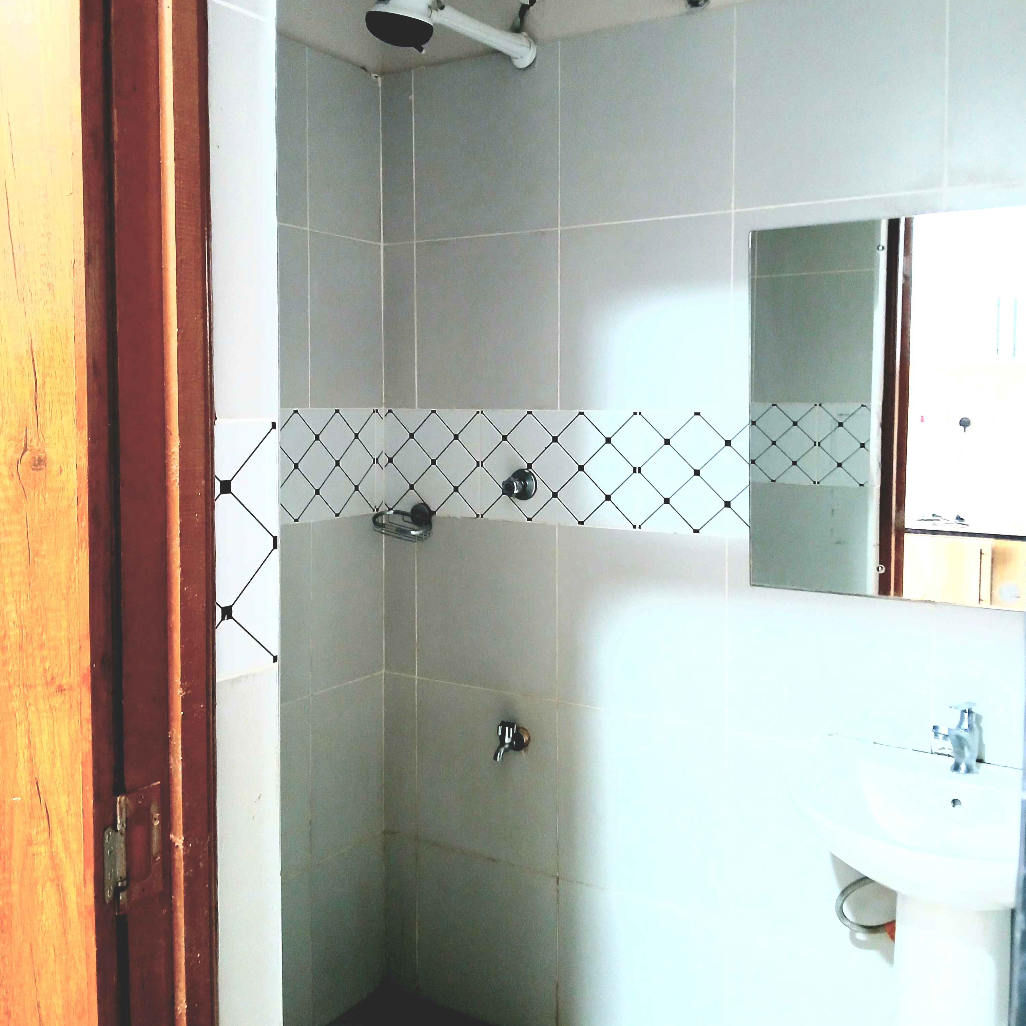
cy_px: 472
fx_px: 1040
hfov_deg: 52.5
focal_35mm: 31
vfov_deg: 52.5
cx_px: 510
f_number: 1.8
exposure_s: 1/25.1
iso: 400
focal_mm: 3.98
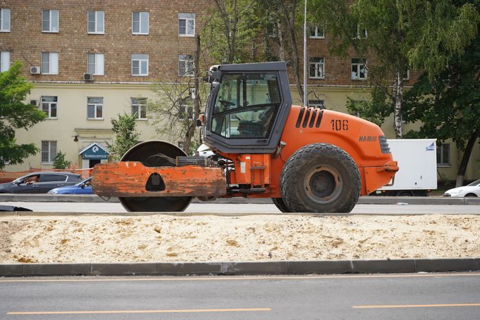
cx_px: 240
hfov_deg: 28.8
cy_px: 160
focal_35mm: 70
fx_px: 933
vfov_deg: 19.5
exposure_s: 1/250
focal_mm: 70
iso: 100
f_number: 7.1
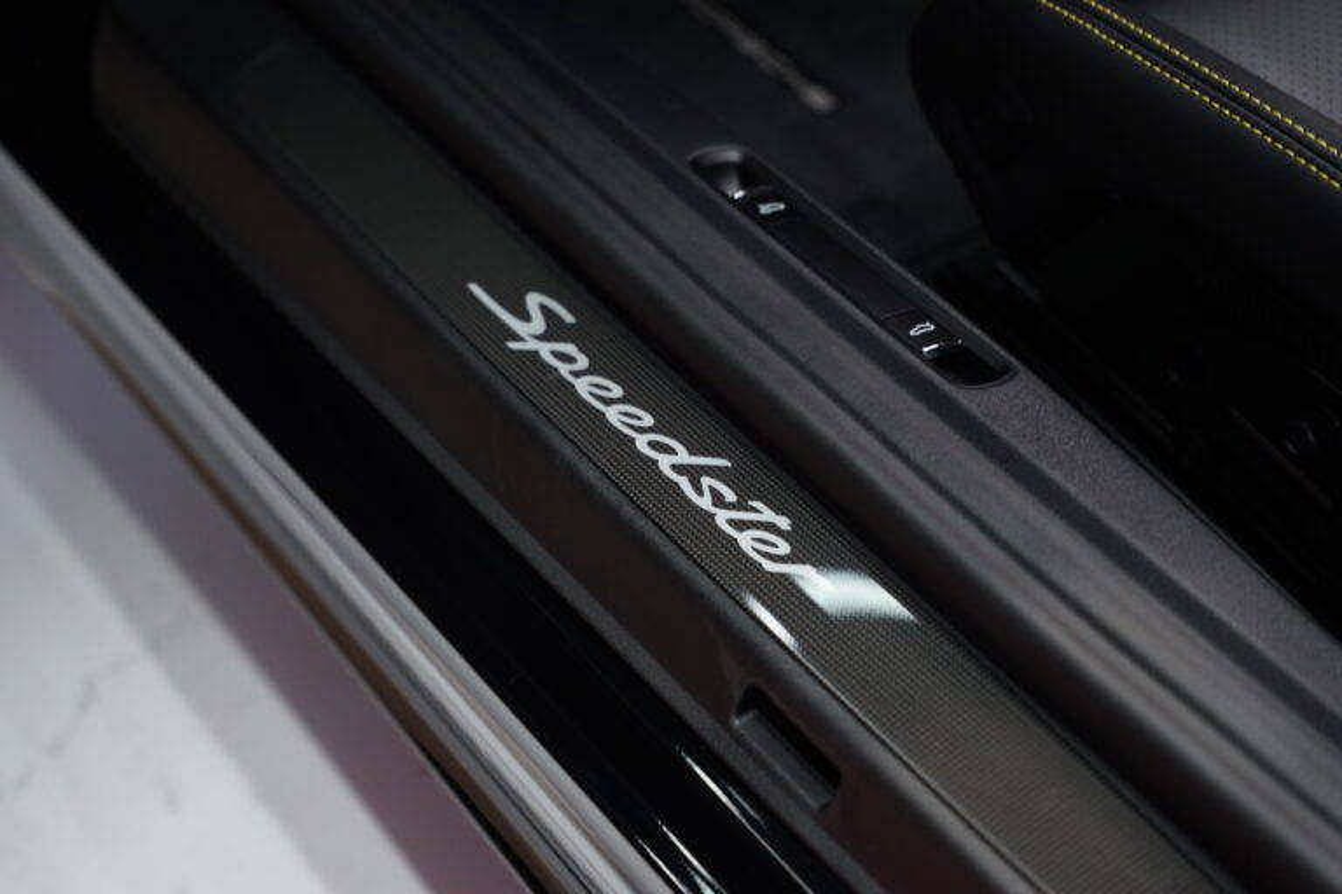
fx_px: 2609
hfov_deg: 28.8
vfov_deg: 19.5
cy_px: 447
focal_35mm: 70
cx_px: 671
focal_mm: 70
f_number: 2.8
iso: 1250
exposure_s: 1/80
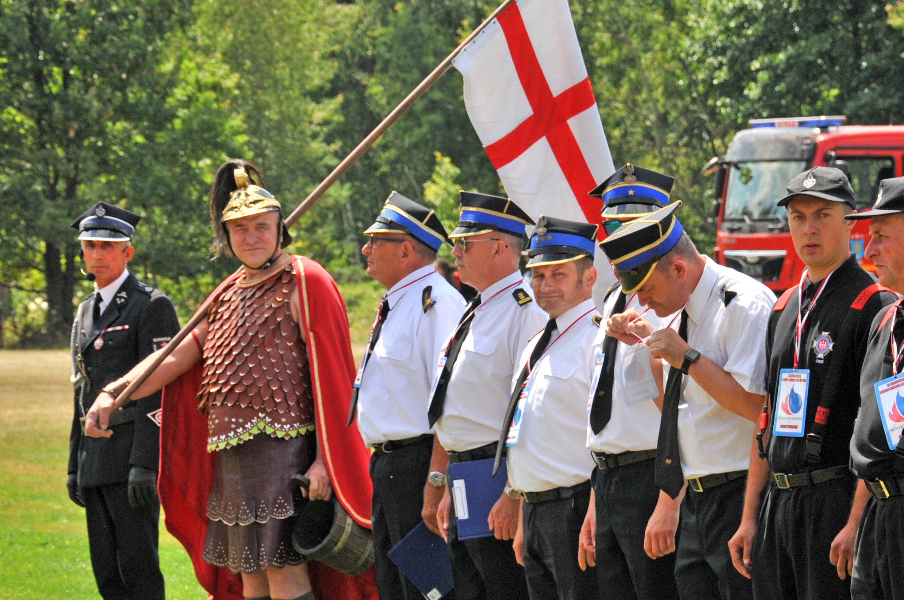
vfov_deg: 7.3
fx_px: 4736
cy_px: 397
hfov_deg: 10.9
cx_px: 571
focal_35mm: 189
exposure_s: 1/1000
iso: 320
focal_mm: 75
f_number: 7.1
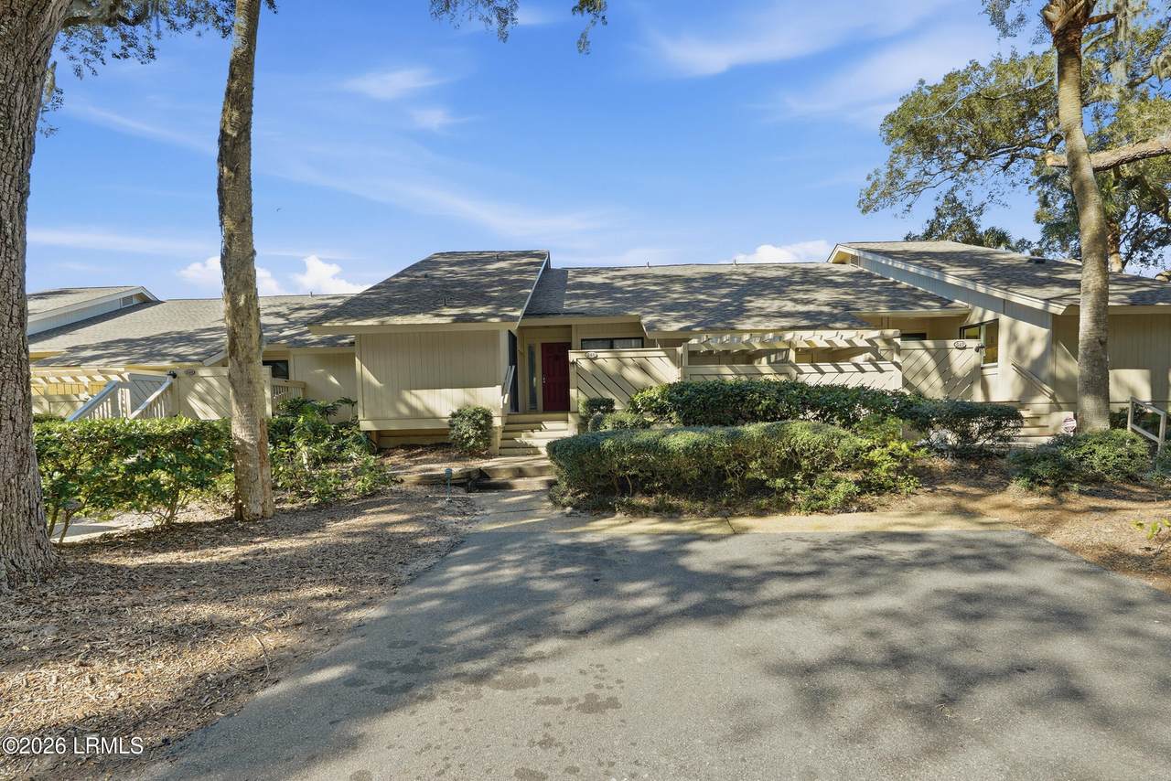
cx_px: 586
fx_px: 521
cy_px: 390
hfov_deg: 96.7
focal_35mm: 16
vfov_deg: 73.8
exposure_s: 1/1600
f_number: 9
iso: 320
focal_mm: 16
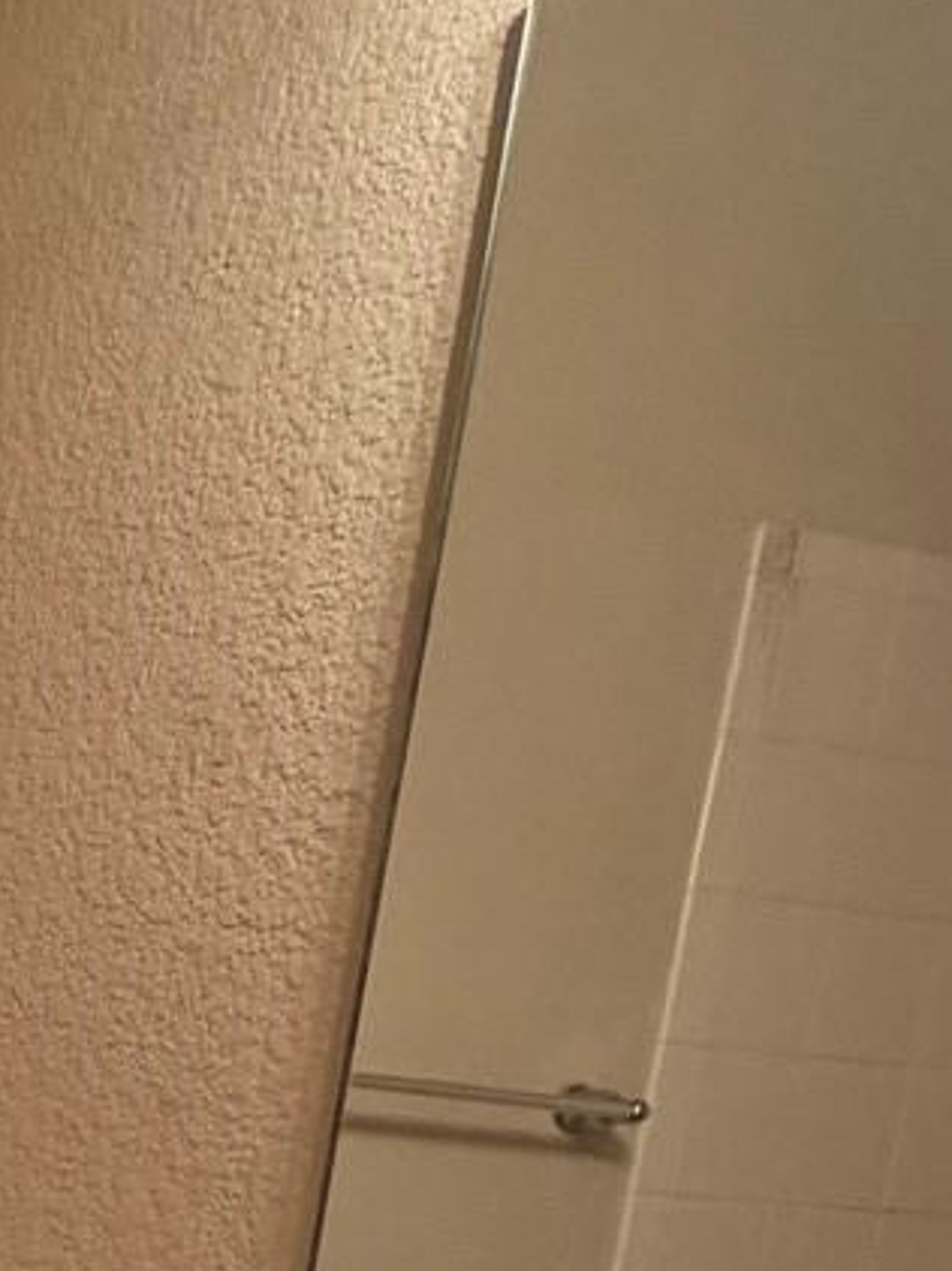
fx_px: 2496
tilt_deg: -11.4
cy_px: 1720
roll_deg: -3.8
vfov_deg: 24.4
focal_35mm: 68
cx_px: -1166
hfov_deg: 15.3
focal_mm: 2.22
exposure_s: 1/60
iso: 320
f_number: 2.2
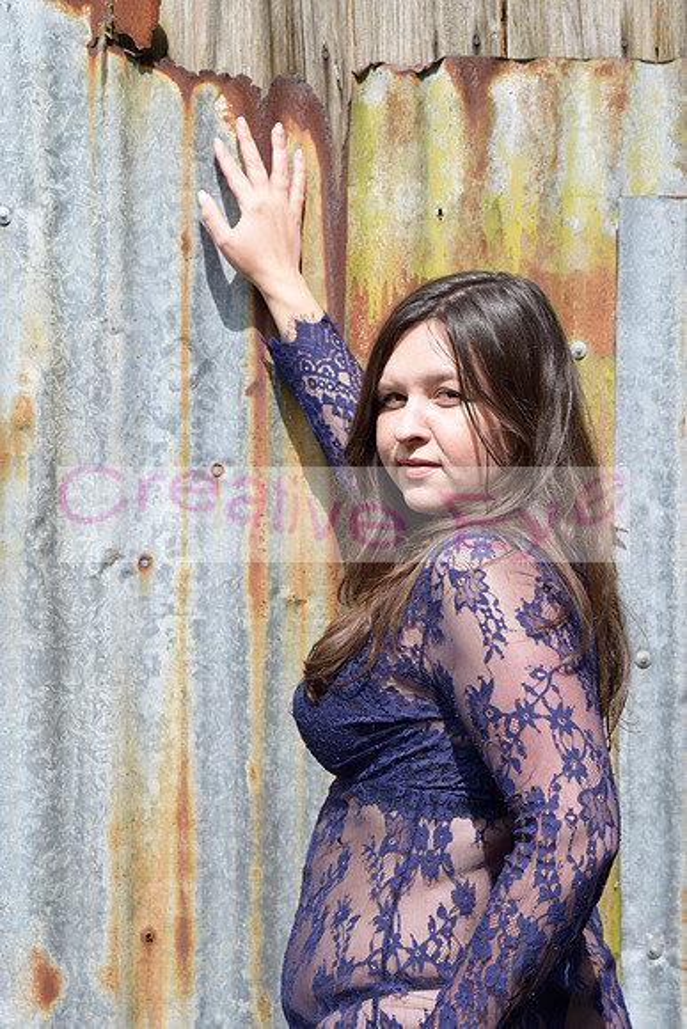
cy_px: 514
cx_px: 344
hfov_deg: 13.0
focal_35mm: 105
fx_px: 3004
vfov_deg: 19.5
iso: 200
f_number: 5.6
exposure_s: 1/500
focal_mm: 70
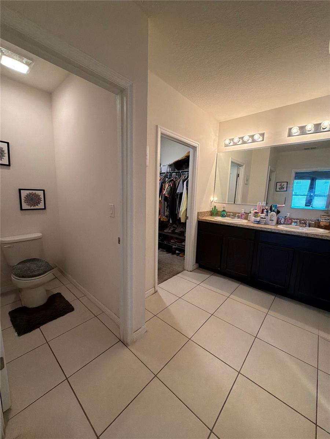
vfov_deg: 102.1
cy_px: 220
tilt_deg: -9.7
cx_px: 165
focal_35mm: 14
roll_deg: -1.9
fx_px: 178
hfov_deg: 85.7
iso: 320
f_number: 2.2
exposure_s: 1/60
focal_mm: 2.22
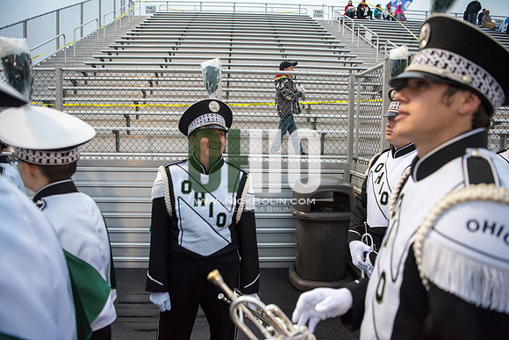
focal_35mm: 24
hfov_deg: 73.7
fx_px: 339
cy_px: 170
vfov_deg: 53.2
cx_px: 254
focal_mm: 24
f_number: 3.2
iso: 2000
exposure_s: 1/800
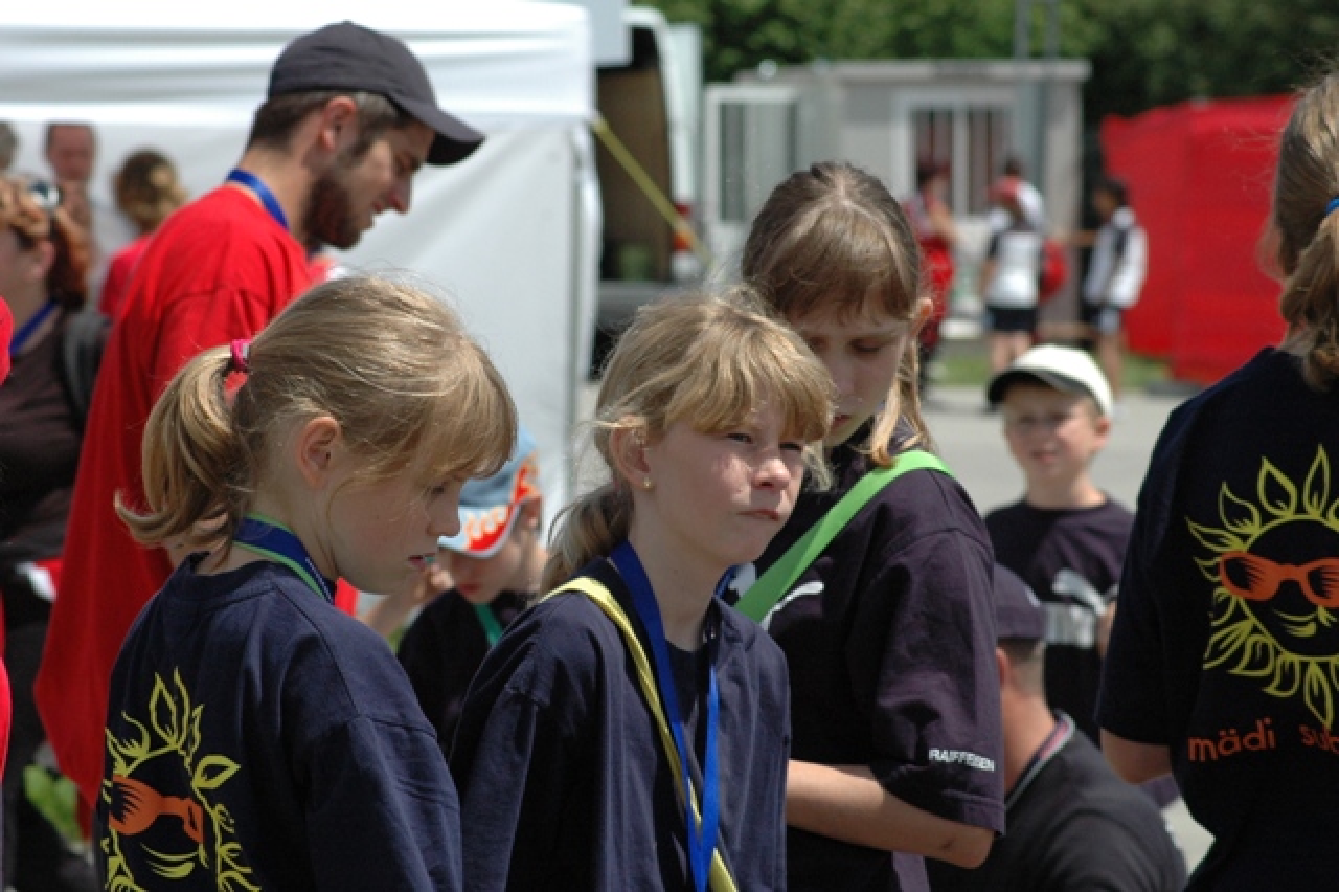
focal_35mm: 195
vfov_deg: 7.0
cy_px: 446
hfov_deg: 10.6
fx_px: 7249
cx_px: 670
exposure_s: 1/1250
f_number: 9
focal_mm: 130
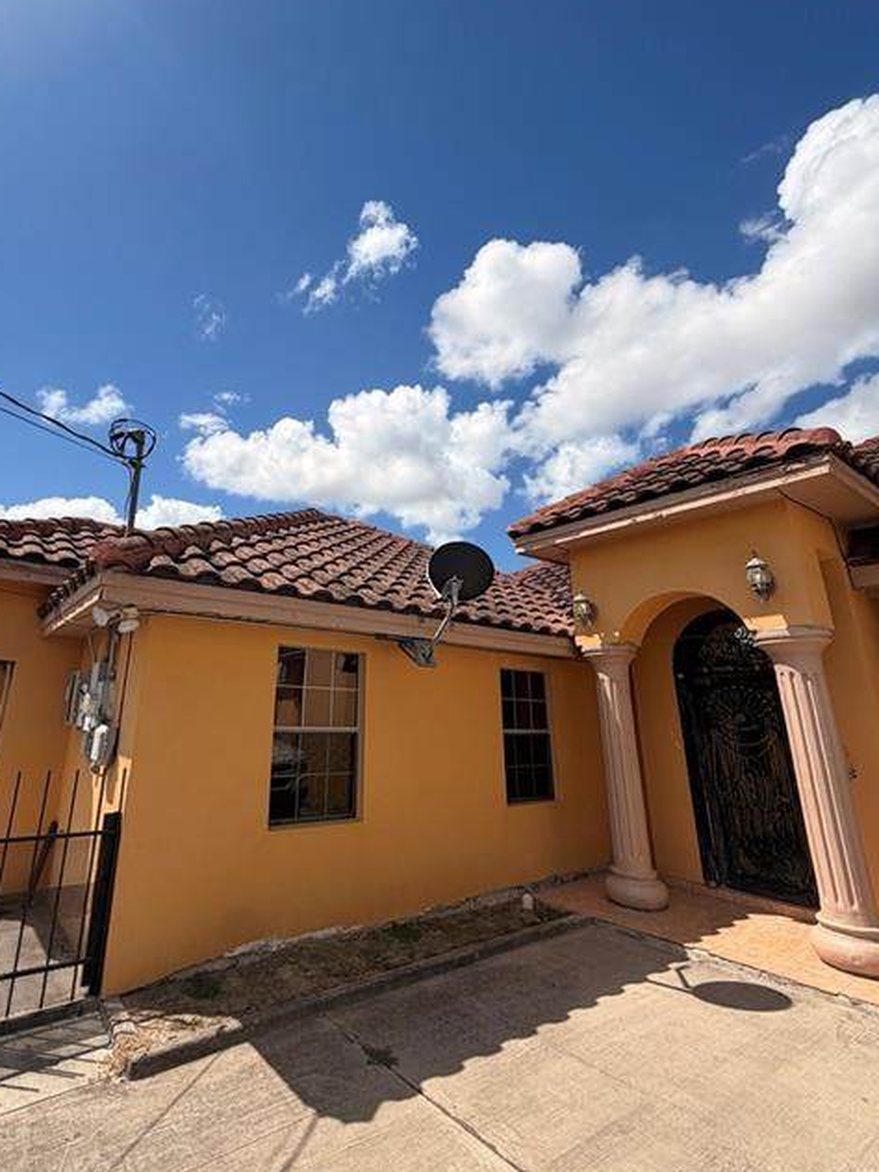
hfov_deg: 74.1
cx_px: 360
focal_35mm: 17
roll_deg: -1.7
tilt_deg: +18.8
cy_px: 541
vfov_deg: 90.9
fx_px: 576
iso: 20
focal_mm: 2.22
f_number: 2.2
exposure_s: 1/1399
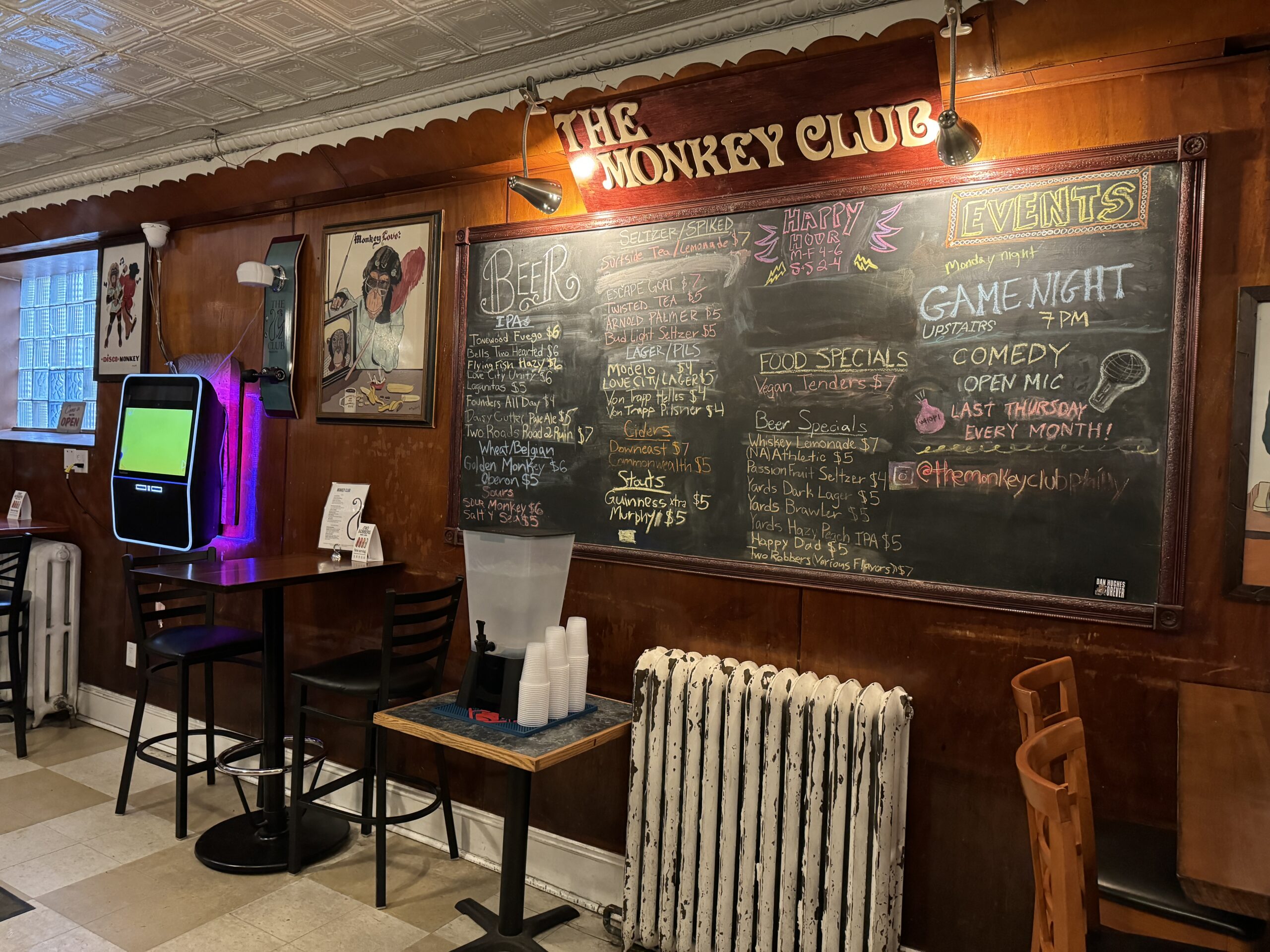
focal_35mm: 24
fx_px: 881
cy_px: 476
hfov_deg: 71.6
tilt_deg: -2.2
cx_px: 635
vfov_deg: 56.8
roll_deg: -2.9
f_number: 1.78
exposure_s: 1/40
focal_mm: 6.86
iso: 800
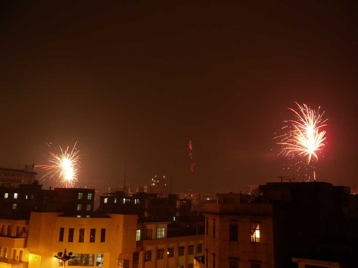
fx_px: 465
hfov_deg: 42.1
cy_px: 134
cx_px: 179
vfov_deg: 32.2
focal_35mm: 45
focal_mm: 6.3
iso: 100
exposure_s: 4
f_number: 3.5
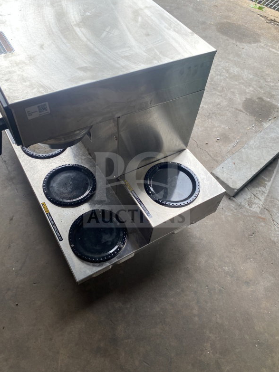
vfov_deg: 65.3
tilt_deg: -51.9
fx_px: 290
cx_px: 136
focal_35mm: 27
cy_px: 190
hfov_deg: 51.3
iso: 32
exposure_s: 1/197
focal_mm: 4.25
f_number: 1.8
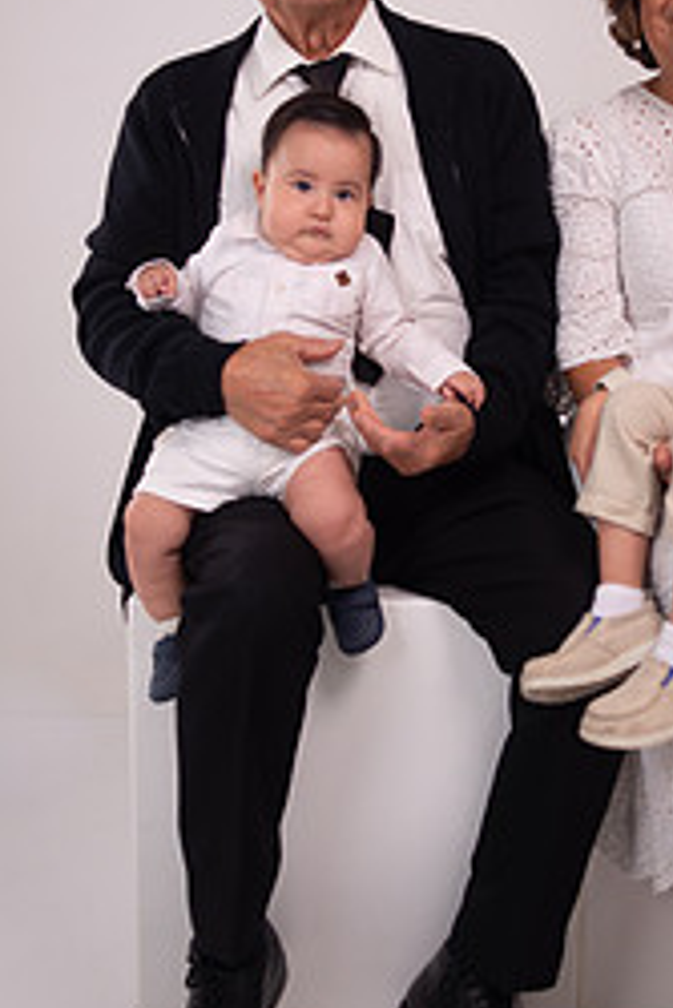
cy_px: 391
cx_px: 504
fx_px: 1764
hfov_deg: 21.4
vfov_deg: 31.8
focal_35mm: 63
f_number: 4
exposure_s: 1/250
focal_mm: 35
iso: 100
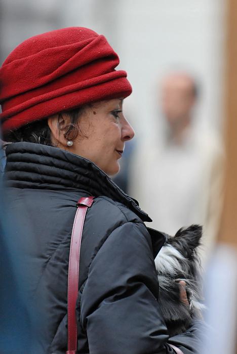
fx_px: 2956
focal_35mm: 300
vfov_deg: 6.9
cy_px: 177
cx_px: 118
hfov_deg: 4.6
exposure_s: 1/640
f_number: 2.8
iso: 640
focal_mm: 200
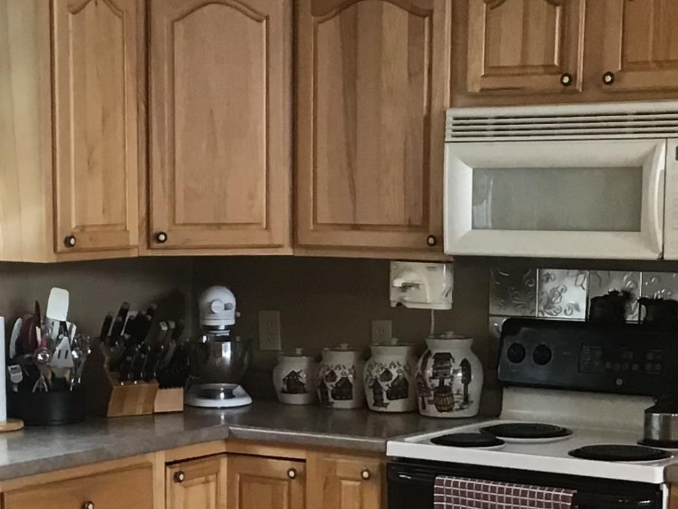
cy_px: 444
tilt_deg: -7.8
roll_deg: +1.7
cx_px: 197
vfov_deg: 14.8
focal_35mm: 99
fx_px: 1940
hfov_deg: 19.7
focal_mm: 3.3
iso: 100
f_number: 2.4
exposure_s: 1/30
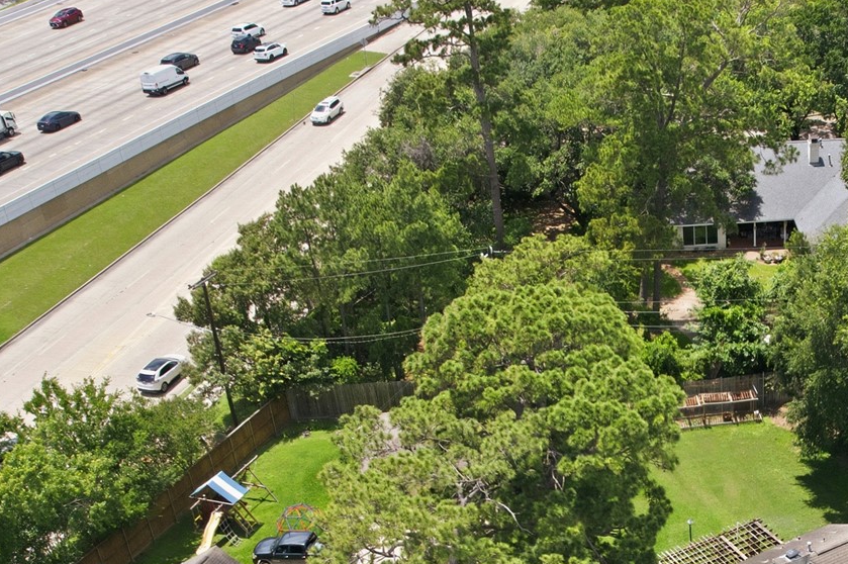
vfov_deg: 22.7
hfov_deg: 33.7
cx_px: 722
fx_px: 1342
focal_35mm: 57
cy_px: 576
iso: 100
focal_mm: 8.4
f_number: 2.8
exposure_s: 1/1250
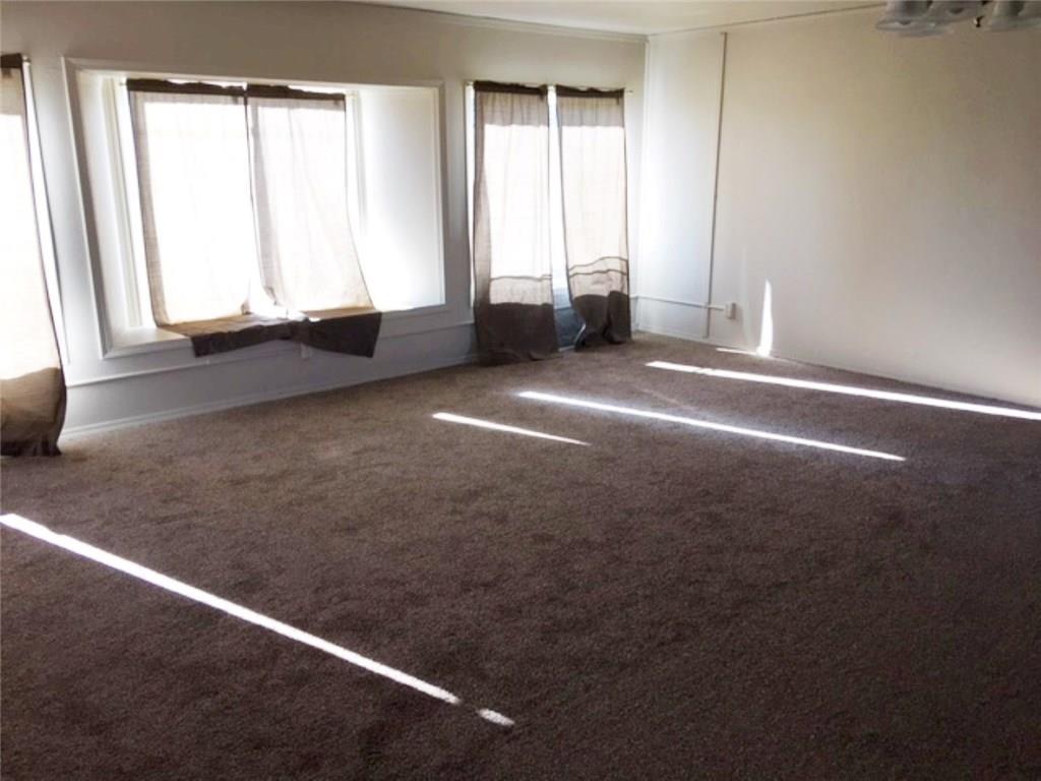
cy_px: 390
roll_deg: +0.1
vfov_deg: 48.2
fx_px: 872
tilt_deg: -14.2
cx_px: 520
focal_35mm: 29
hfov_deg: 61.7
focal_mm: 4.15
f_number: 2.2
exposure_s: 1/120
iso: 40
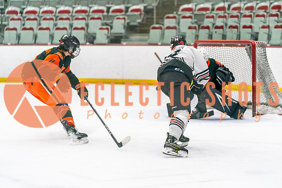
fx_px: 1031
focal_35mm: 132
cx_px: 161
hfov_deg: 15.6
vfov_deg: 10.4
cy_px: 86
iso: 3200
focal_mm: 114
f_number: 2.8
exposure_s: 1/1250
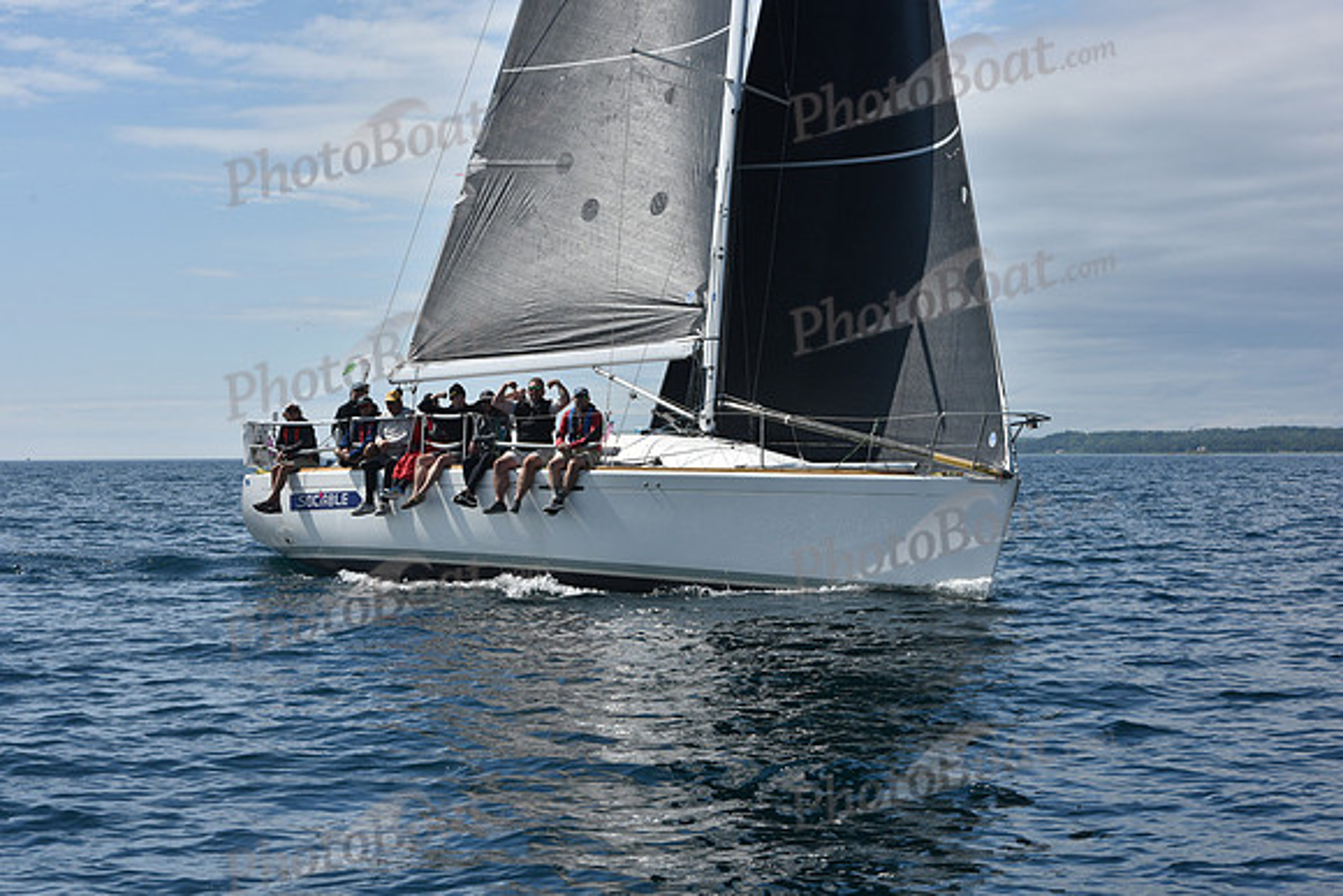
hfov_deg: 28.8
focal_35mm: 70
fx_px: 2612
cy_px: 448
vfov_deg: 19.5
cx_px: 672
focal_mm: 70
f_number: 11
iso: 250
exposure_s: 1/800
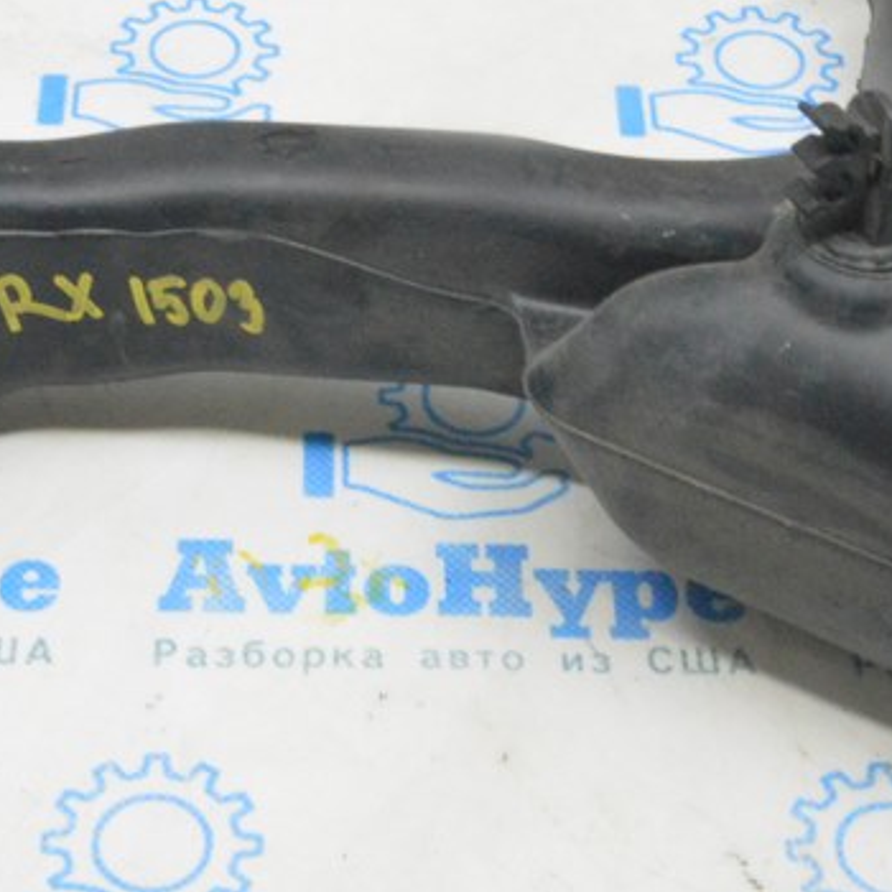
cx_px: 349
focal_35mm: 97
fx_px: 2828
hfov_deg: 17.9
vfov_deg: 17.8
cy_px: 213
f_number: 20
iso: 6400
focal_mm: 26
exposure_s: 1/15
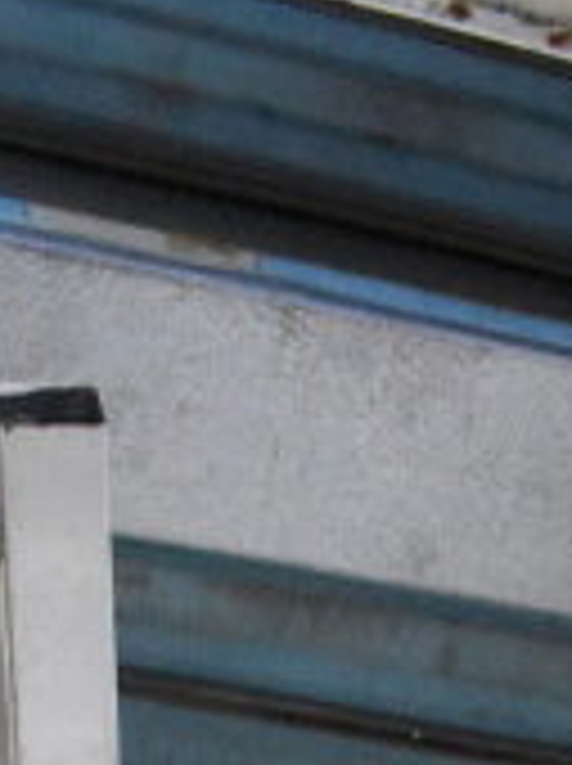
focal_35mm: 140
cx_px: 536
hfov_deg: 10.5
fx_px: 3092
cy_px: 1969
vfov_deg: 11.2
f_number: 20
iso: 6400
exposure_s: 1/1600
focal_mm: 18
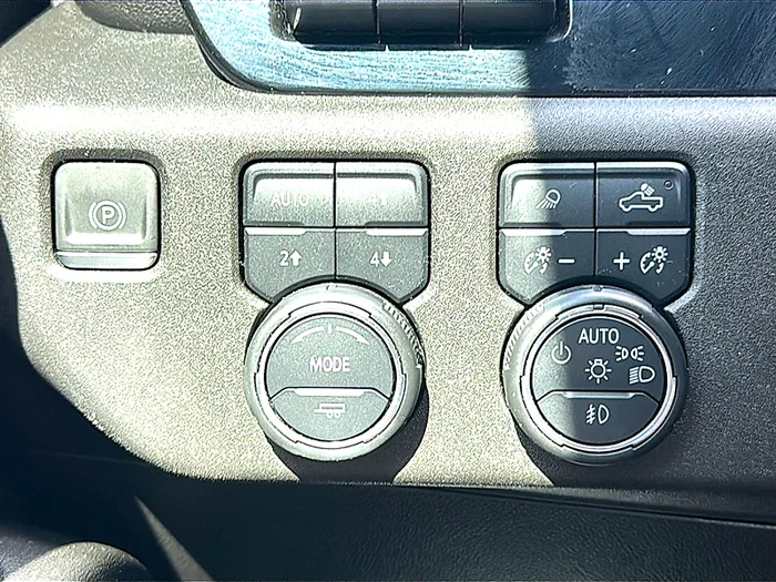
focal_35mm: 43
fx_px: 964
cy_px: 291
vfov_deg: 33.6
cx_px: 388
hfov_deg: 43.9
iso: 50
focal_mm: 6.86
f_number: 1.78
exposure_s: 1/48
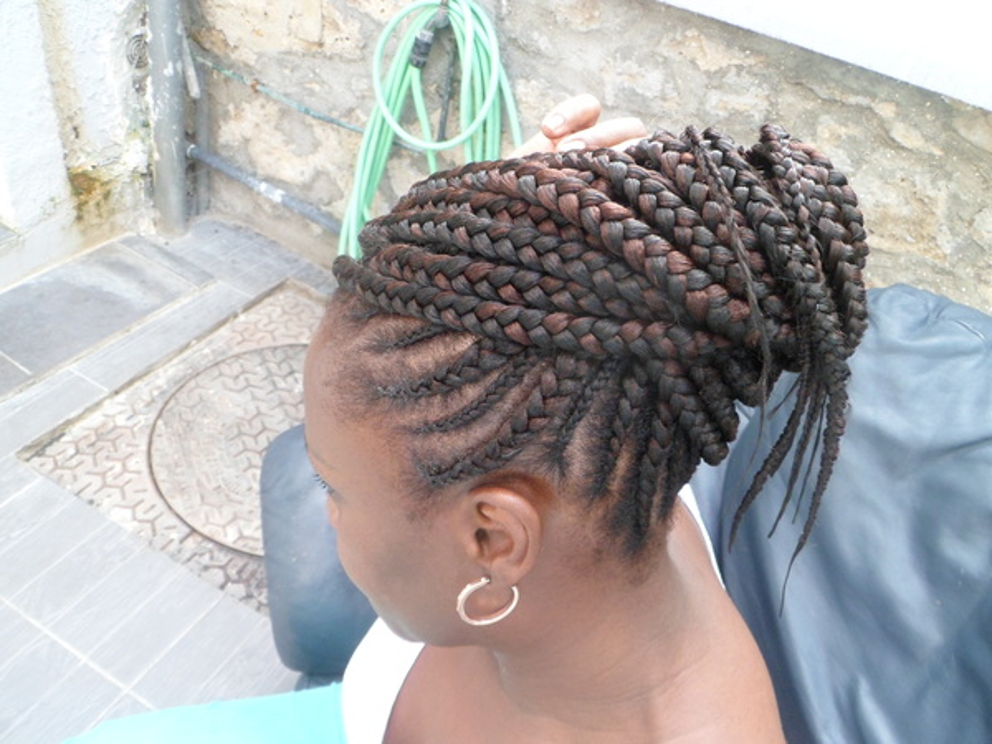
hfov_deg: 65.3
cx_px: 496
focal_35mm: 27
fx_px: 774
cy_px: 372
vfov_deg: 51.4
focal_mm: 4.9
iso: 200
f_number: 3.3
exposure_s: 1/45
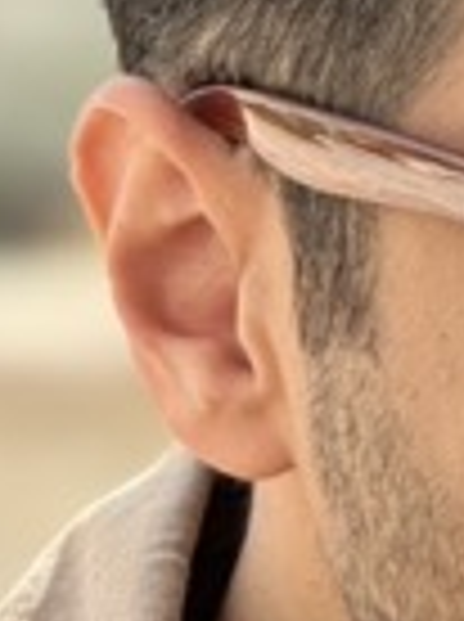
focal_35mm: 697
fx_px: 12496
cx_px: 757
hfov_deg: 2.1
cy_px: 446
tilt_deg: -3.9
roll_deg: +0.2
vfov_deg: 2.8
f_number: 2.8
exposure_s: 1/339
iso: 50
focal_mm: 15.66
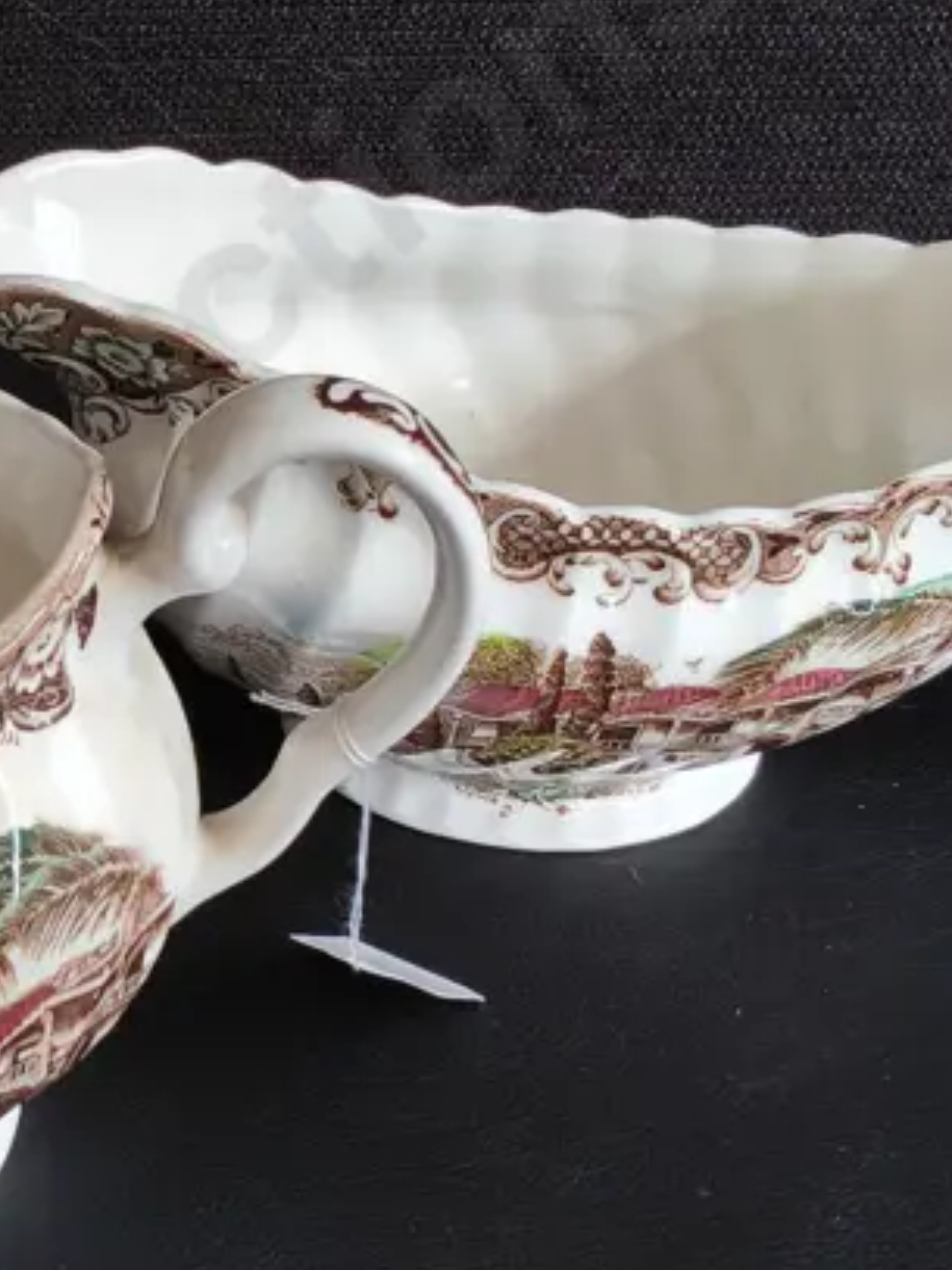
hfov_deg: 20.7
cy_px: 524
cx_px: -56
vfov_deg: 28.5
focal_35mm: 68
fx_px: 2495
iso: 40
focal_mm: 2.87
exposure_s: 1/120
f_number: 2
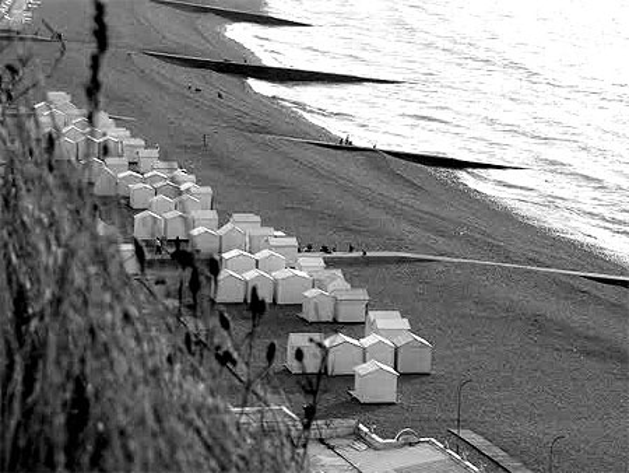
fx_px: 2673
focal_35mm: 147
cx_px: 314
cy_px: 236
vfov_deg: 10.1
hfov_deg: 13.4
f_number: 5.6
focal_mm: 24.6
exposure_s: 1/500
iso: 80
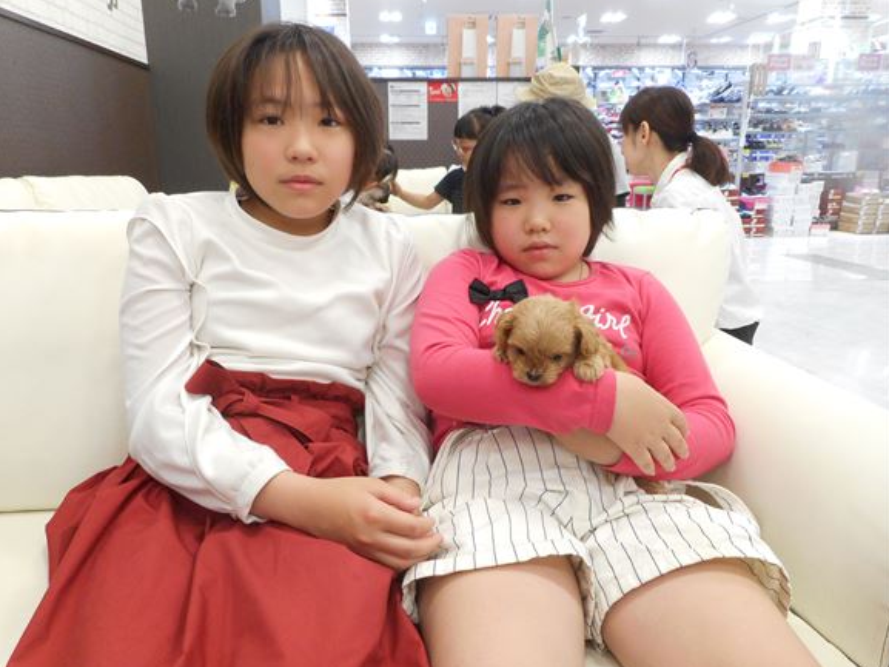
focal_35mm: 26
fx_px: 668
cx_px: 433
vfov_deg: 53.1
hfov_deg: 67.3
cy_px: 331
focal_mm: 4.5
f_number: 3.7
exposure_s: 1/30
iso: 250
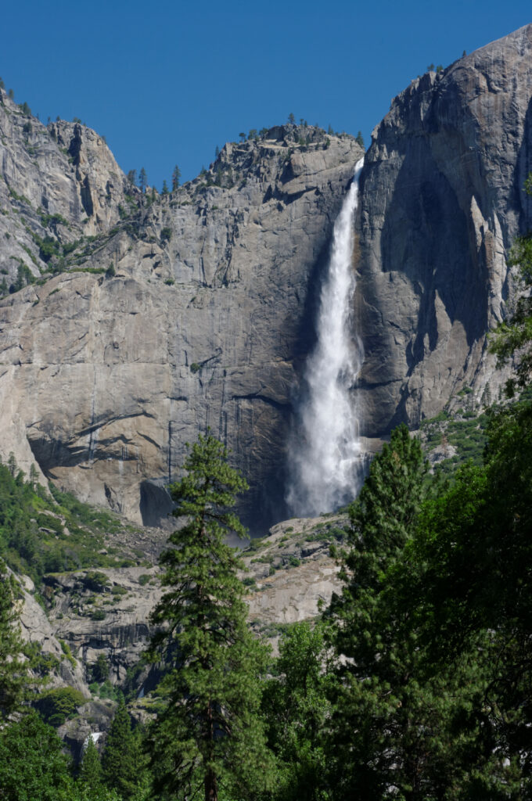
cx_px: 266
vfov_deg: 24.6
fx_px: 1834
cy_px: 400
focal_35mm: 82
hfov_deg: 16.5
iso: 200
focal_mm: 55
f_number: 16
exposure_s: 1/100
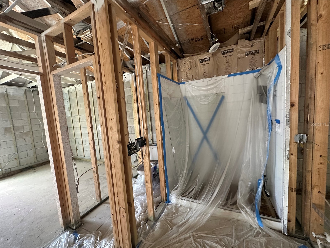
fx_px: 133
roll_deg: +3.7
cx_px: 165
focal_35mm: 14
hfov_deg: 102.1
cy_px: 124
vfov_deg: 85.7
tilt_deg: -5.3
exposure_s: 1/60
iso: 320
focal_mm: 2.22
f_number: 2.2
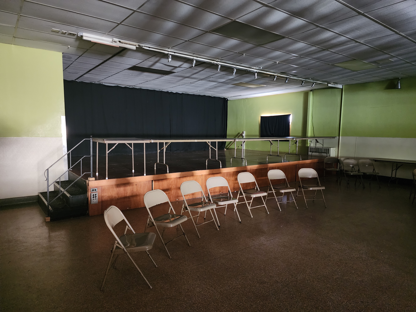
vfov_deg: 58.9
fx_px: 276
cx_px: 208
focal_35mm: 23
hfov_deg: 73.9
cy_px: 156
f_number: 1.8
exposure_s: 1/24
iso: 800
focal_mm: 6.4
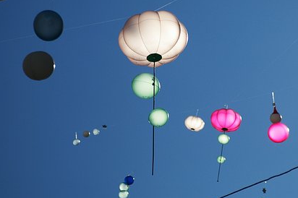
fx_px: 1279
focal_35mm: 155
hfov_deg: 13.3
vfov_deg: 8.9
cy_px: 86
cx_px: 171
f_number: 6.7
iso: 200
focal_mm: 83
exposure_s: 1/4000
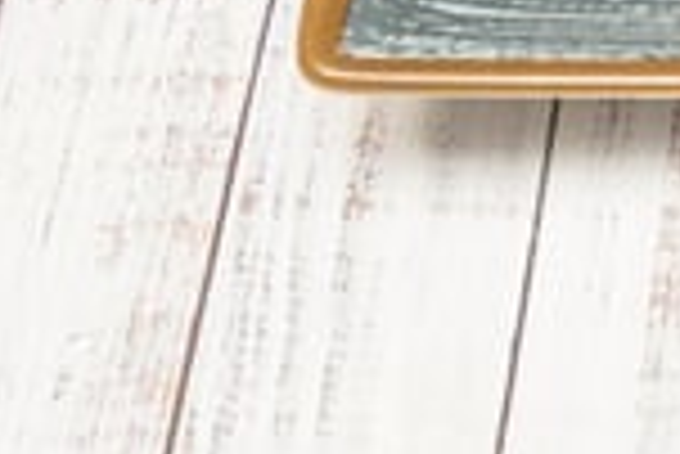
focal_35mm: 208
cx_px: 1500
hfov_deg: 9.1
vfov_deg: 6.4
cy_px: -429
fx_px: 3933
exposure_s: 1/125
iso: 250
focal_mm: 41
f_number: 8
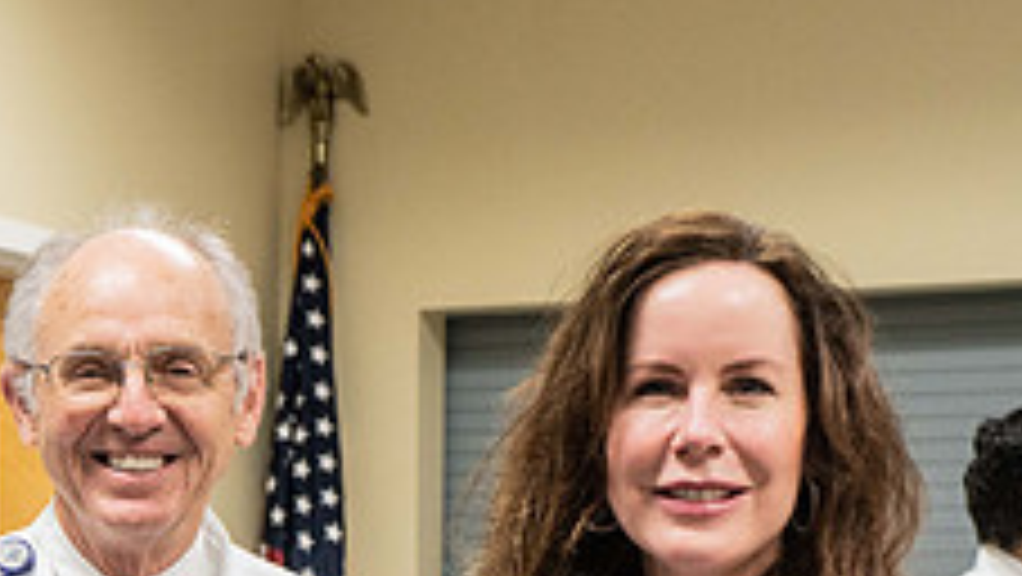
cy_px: 826
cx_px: 59
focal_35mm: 107
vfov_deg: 11.0
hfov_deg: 19.5
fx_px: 2901
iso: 1250
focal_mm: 40
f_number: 4
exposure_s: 1/160
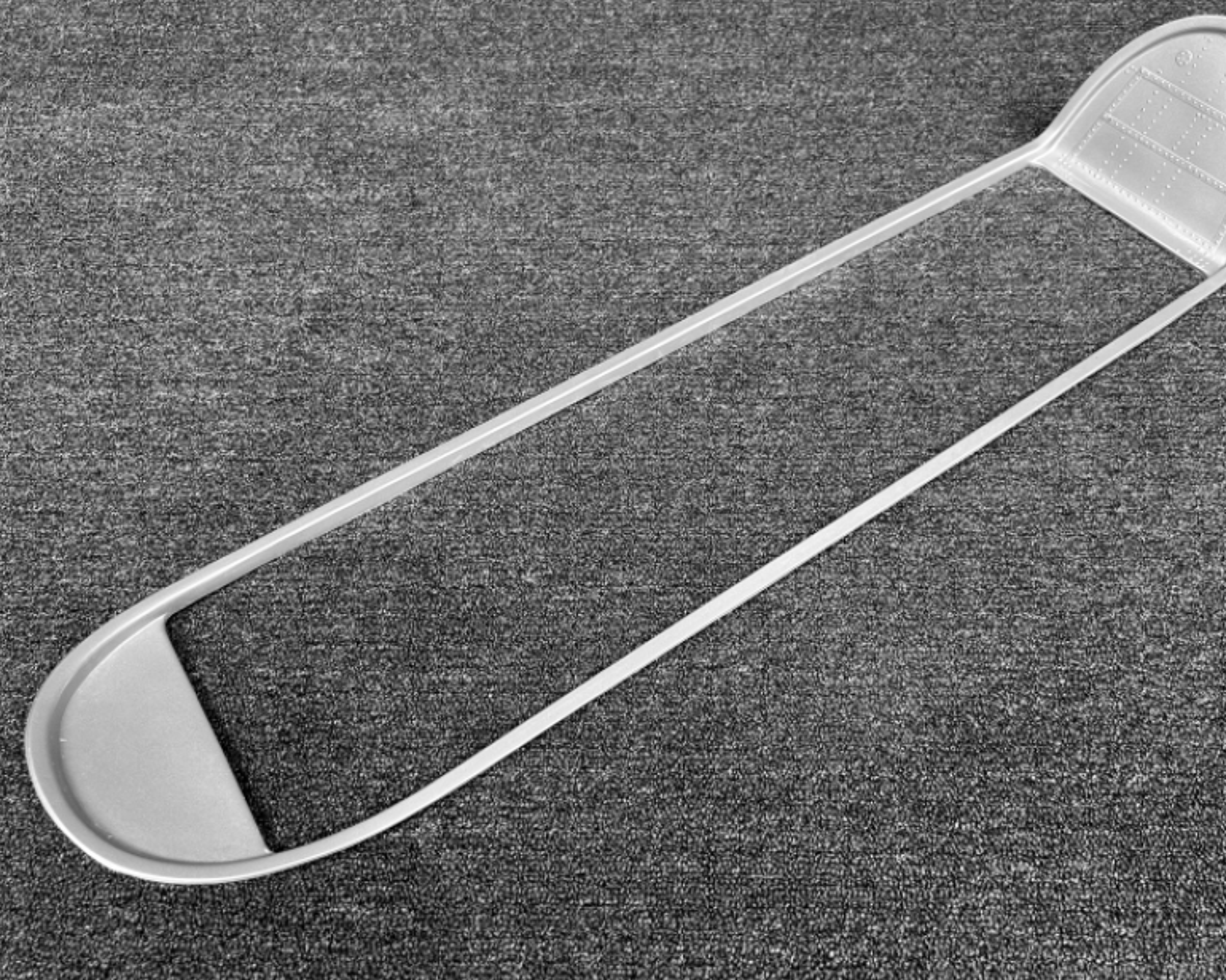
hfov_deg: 62.1
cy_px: 481
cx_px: 656
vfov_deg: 51.5
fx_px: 1016
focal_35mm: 28
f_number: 1.5
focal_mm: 5.7
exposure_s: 1/50
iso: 100
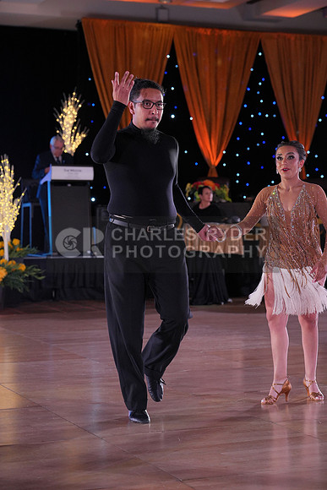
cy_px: 245
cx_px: 164
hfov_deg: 17.5
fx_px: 1062
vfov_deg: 26.0
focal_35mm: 78
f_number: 4
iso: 1250
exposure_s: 1/400
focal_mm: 78
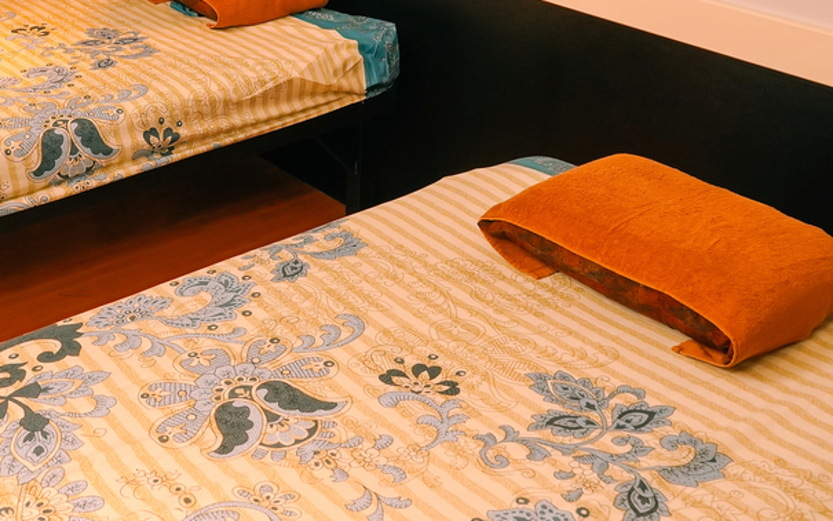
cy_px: 130
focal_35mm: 51
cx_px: 219
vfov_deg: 24.8
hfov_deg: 38.3
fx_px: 1168
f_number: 4.5
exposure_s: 1/50
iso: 800
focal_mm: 19.9
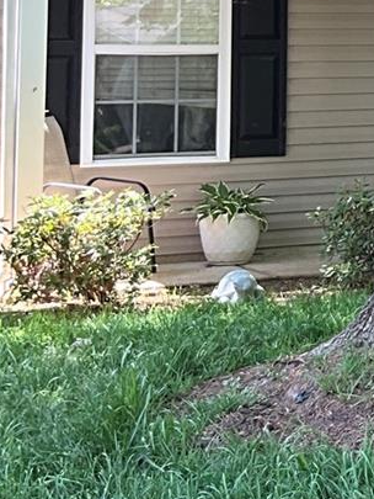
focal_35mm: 110
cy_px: -59
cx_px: 702
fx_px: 1584
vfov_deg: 17.3
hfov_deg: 12.2
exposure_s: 1/122
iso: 16
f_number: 1.8
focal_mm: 3
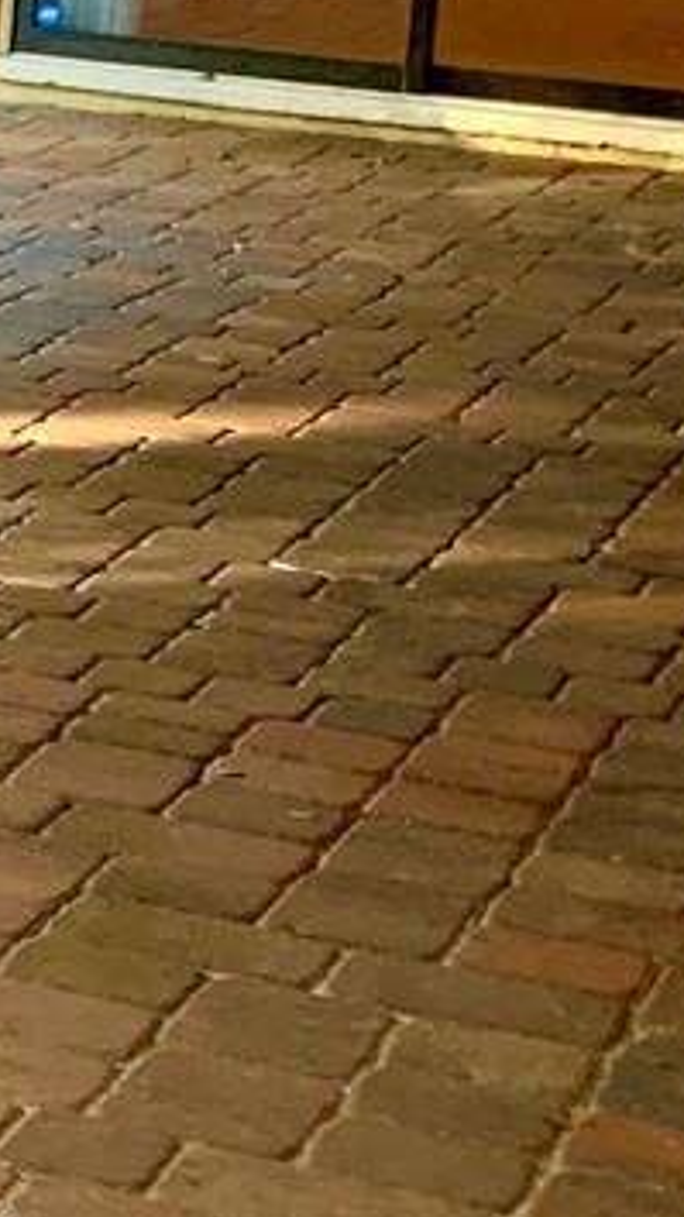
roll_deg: -1.9
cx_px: -1629
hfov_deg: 7.7
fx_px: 4129
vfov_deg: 16.4
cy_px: 3
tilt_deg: -7.4
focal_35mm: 128
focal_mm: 4.25
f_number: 1.8
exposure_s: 1/90
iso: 100
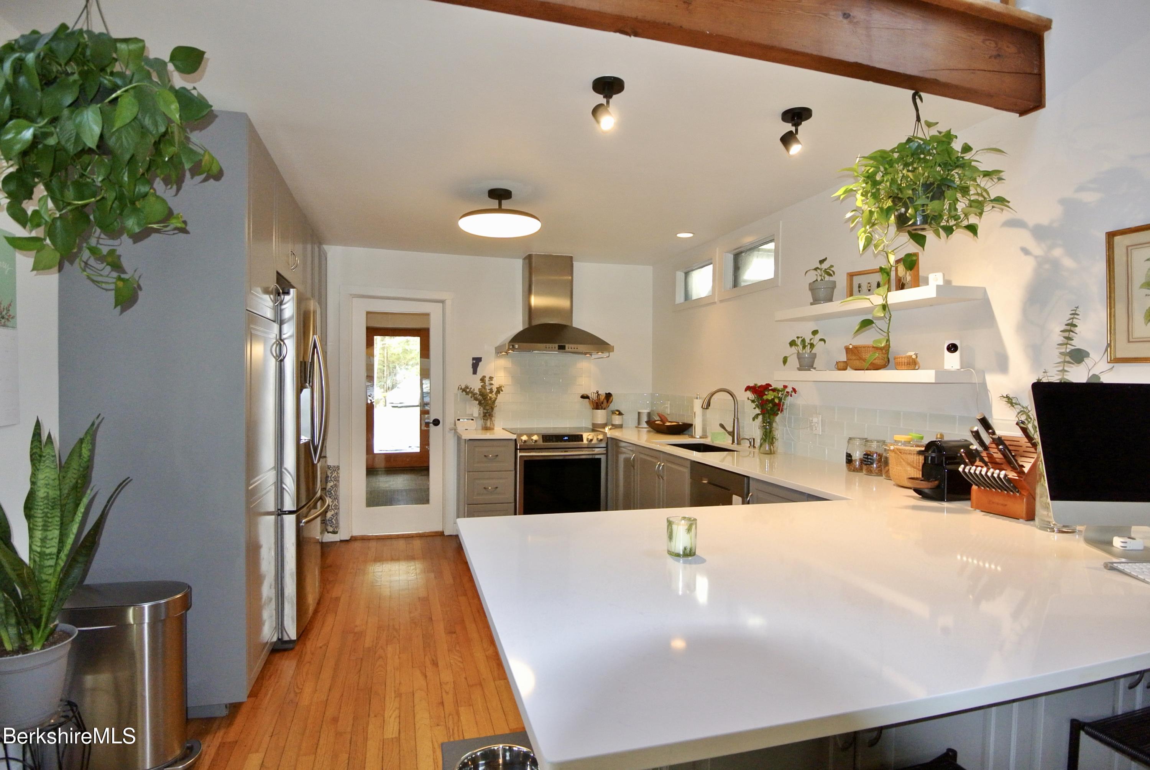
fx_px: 576
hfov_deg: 89.9
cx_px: 575
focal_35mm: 18
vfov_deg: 67.5
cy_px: 385
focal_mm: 6.7
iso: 560
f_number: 3.5
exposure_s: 1/60
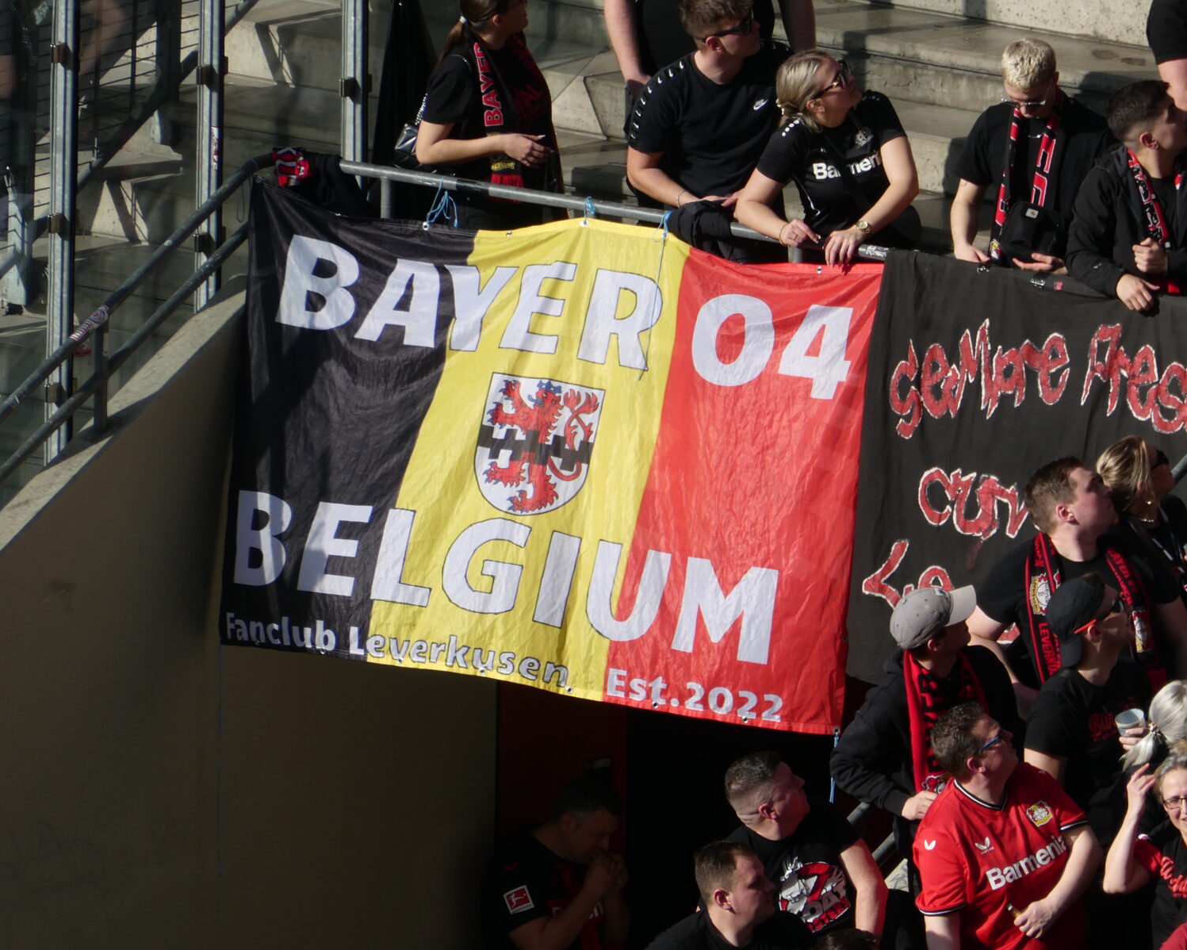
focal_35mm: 751
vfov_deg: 2.1
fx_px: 26387
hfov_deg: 2.6
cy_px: 475
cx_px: 621
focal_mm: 129
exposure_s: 1/320
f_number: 6.4
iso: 80
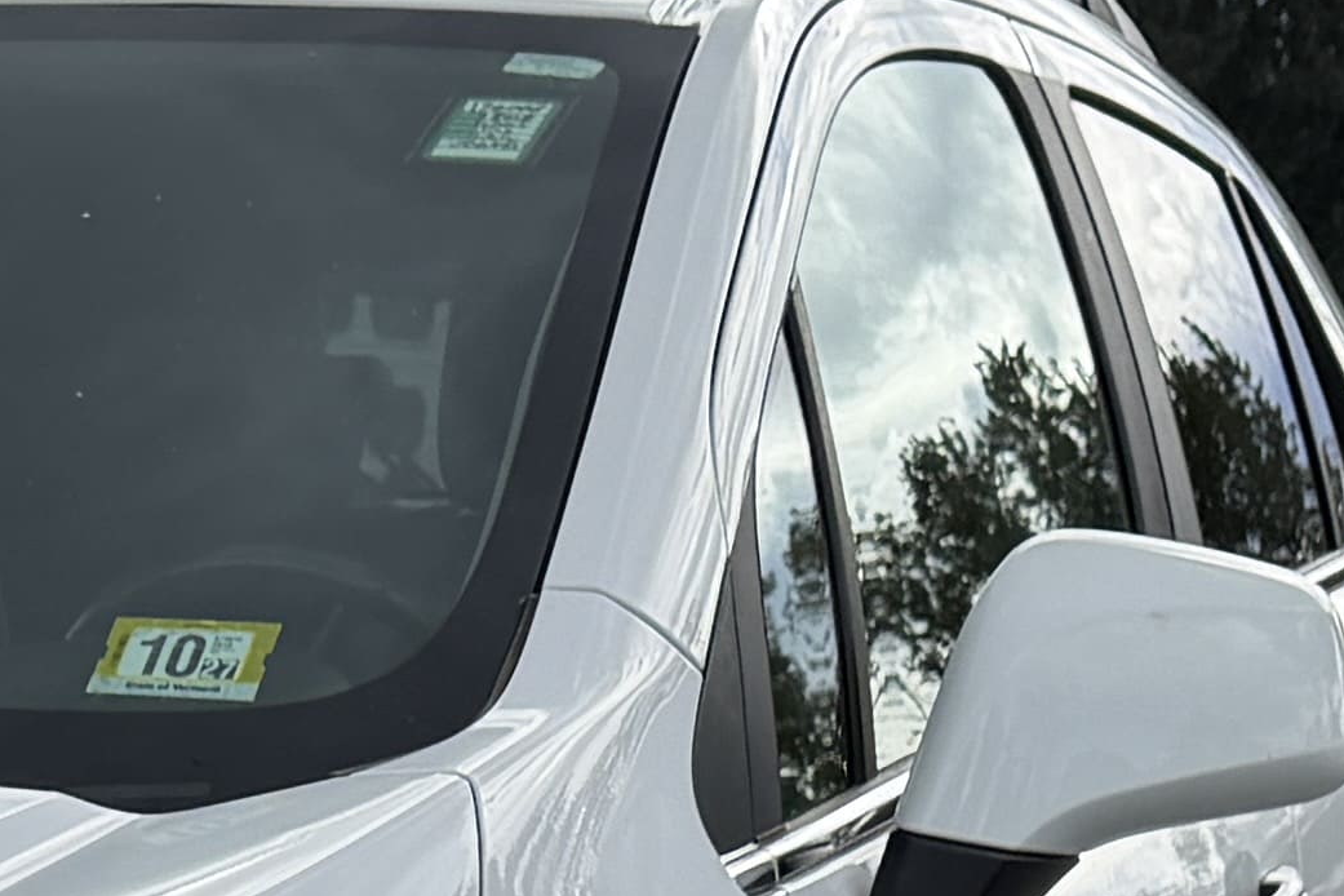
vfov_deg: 9.3
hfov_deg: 14.4
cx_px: -323
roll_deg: -1.0
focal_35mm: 137
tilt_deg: -13.5
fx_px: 5114
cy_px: 1849
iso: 80
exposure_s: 1/2169
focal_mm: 6.76
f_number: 1.78
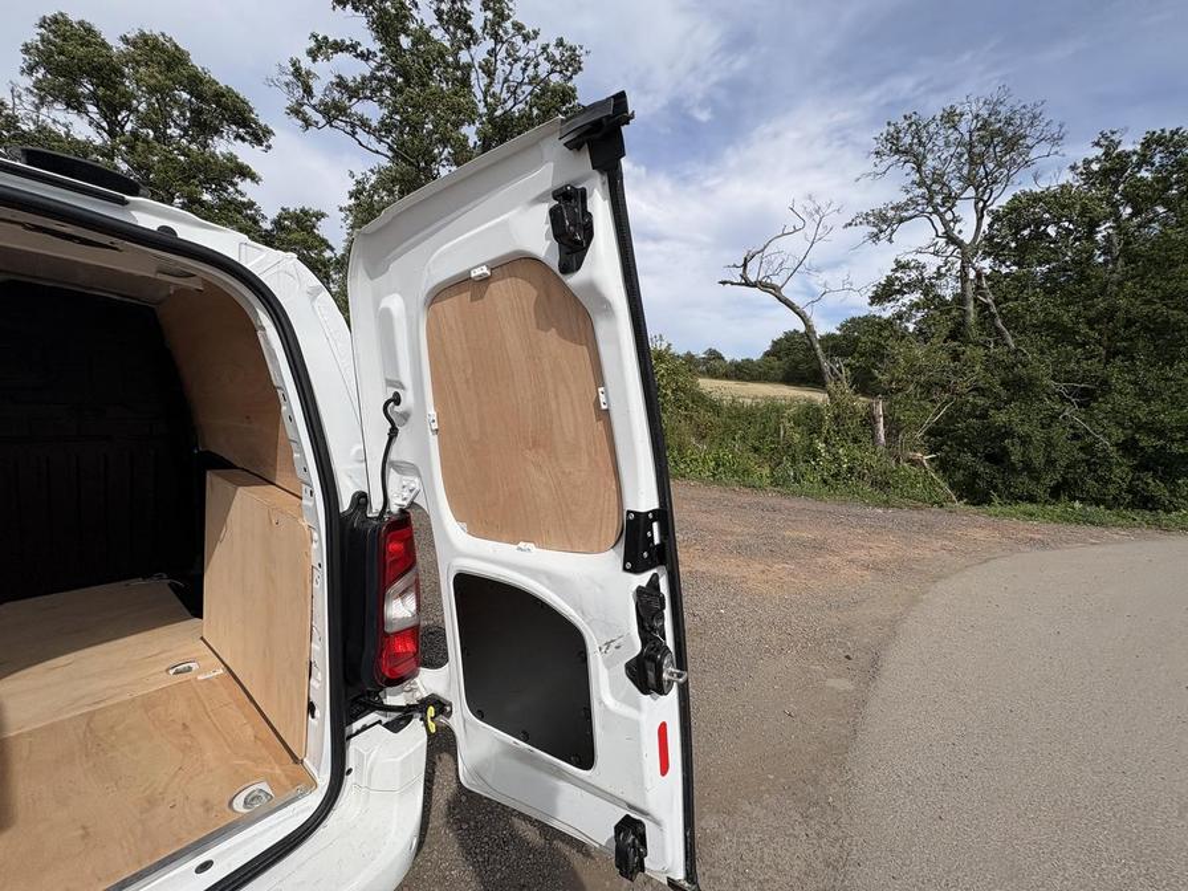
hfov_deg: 102.1
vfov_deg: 85.7
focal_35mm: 14
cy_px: 446
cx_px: 594
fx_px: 480
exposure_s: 1/2342
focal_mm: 2.22
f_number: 2.2
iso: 40
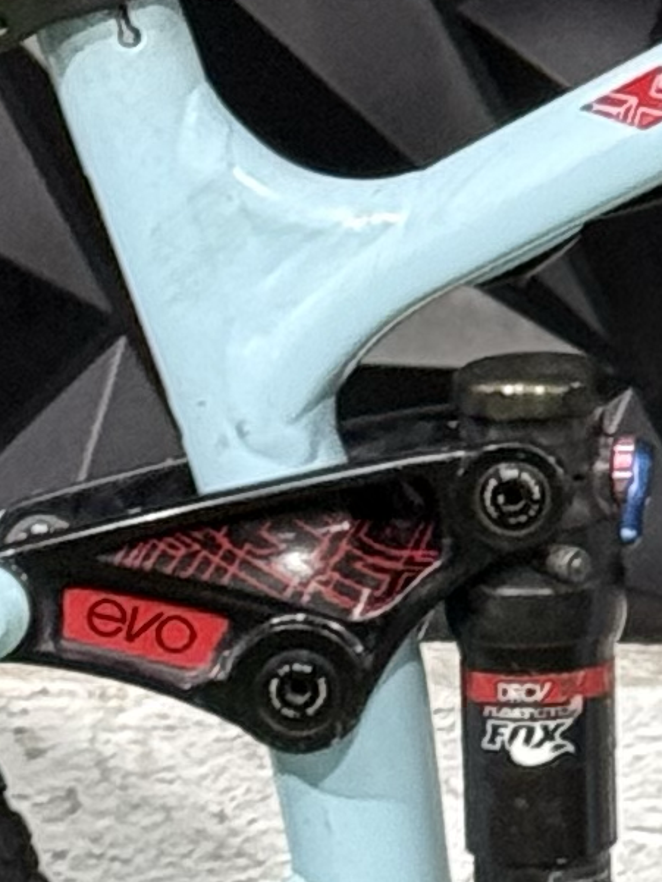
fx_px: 8208
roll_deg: -1.4
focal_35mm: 322
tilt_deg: -9.7
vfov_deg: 6.1
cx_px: 2194
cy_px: -91
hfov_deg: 4.4
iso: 200
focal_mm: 6.76
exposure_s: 1/60
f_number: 1.78
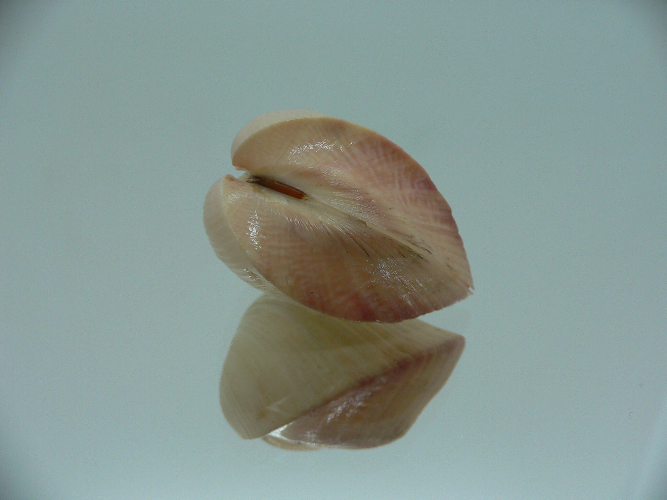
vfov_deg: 40.7
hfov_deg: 52.6
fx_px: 674
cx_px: 334
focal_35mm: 35
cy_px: 250
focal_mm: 4.6
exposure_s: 1/60
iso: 80
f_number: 2.8
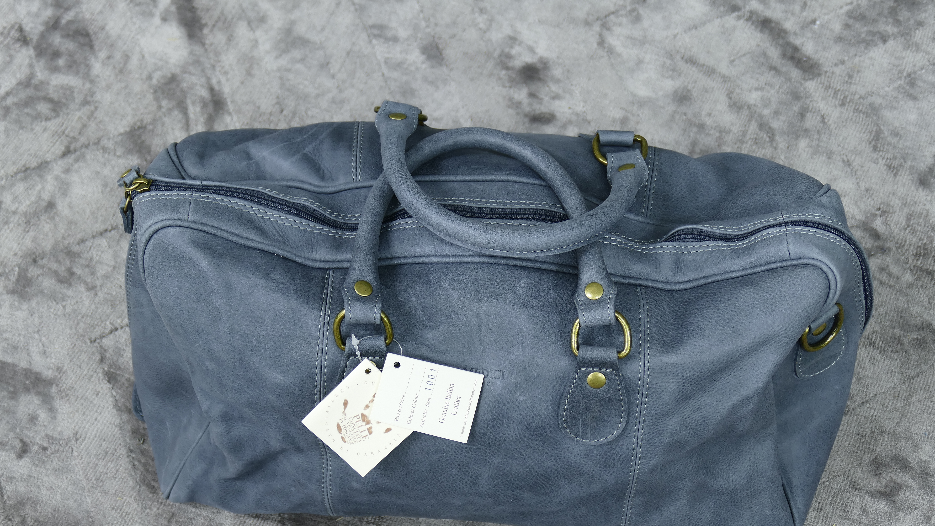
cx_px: 467
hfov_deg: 27.5
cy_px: 300
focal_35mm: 77
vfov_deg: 15.7
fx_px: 1909
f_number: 3.7
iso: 125
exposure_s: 1/2.5
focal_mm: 26.59
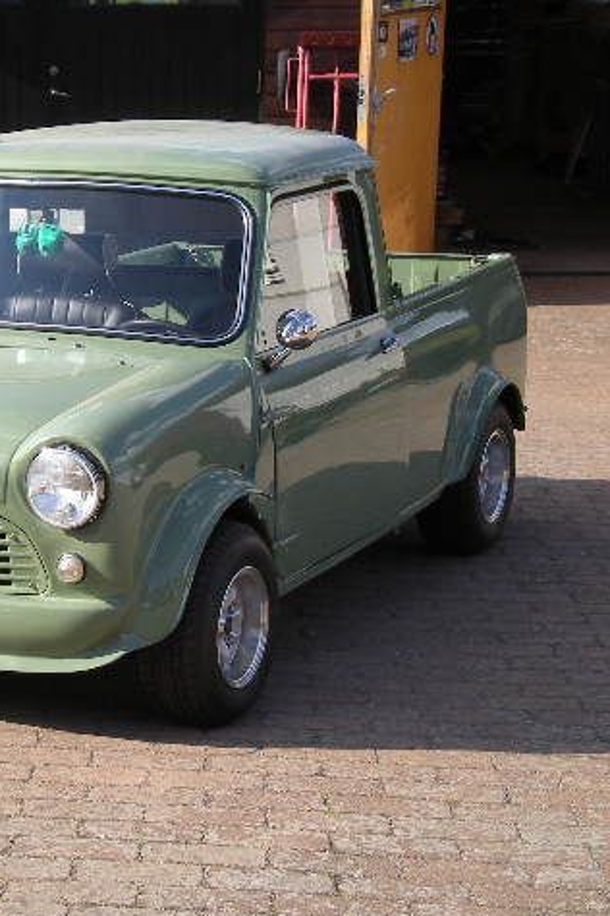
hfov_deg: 13.1
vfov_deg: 19.6
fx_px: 2643
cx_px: 56
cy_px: 462
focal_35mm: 104
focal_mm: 12.3
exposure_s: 1/133
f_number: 6.5
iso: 64
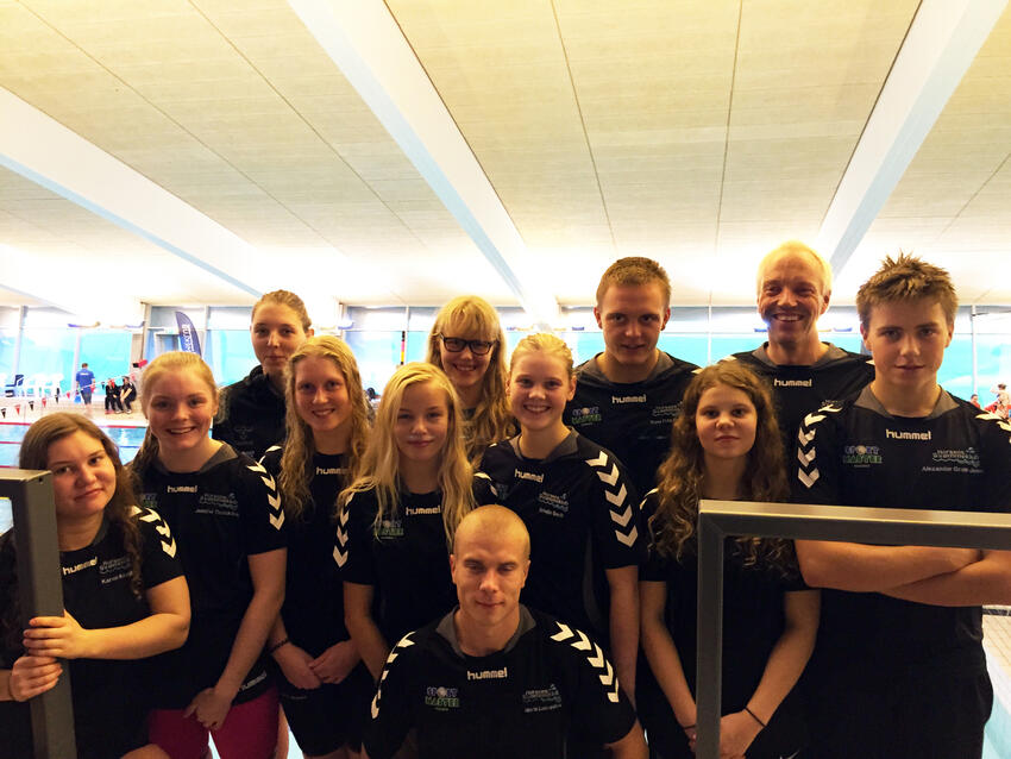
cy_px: 380
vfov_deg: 48.2
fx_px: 847
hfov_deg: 61.6
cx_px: 506
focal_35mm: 29
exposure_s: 1/30
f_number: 2.2
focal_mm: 4.15
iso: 160
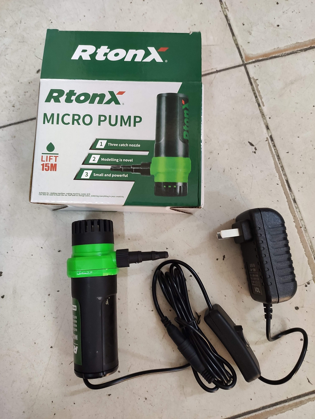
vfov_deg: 67.3
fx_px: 315
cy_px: 210
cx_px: 158
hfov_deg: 53.1
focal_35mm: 26
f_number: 1.75
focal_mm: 4.77
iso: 1818
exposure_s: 1/33
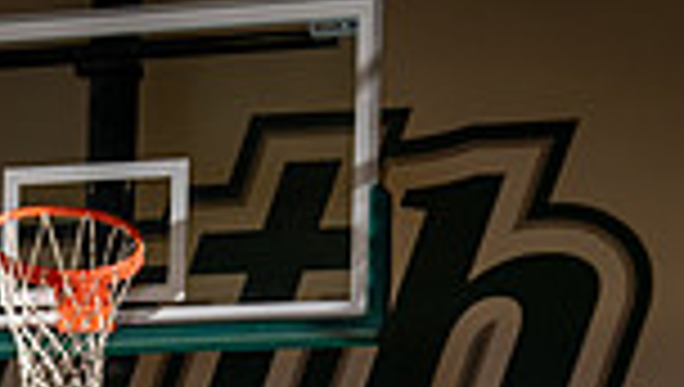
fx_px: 1689
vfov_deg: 10.9
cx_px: 117
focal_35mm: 93
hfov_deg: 22.5
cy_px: 954
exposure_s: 1/250
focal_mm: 30
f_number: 5.6
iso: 400
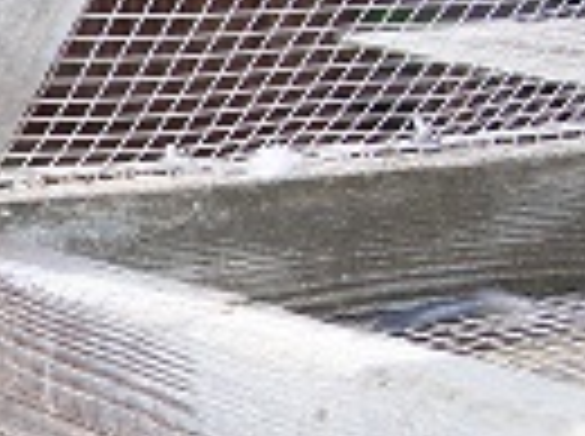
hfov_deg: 12.9
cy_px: 184
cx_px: -351
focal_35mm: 143
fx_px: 2412
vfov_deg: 10.3
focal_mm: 7.1
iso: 64
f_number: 4
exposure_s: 1/320
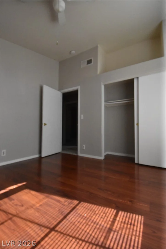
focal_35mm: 15
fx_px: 104
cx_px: 83
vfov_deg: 100.4
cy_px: 124
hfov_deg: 77.3
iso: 4000
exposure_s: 1/2000
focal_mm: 10
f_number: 5.6
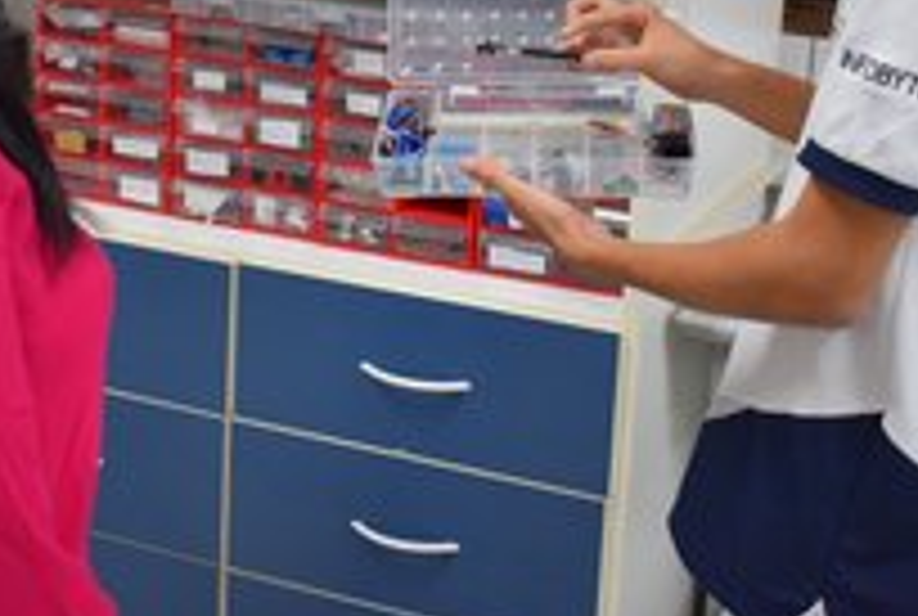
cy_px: 72
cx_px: 396
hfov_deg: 27.3
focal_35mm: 74
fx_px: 1891
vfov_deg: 18.2
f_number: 4
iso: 800
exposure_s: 1/60
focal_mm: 26
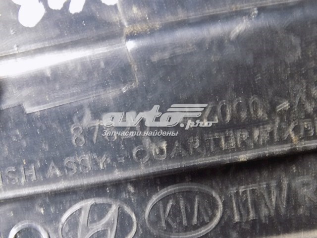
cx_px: 158
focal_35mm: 78
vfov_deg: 18.9
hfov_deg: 25.0
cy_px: 119
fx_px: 714
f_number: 4.3
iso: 400
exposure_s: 1/5
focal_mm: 13.9
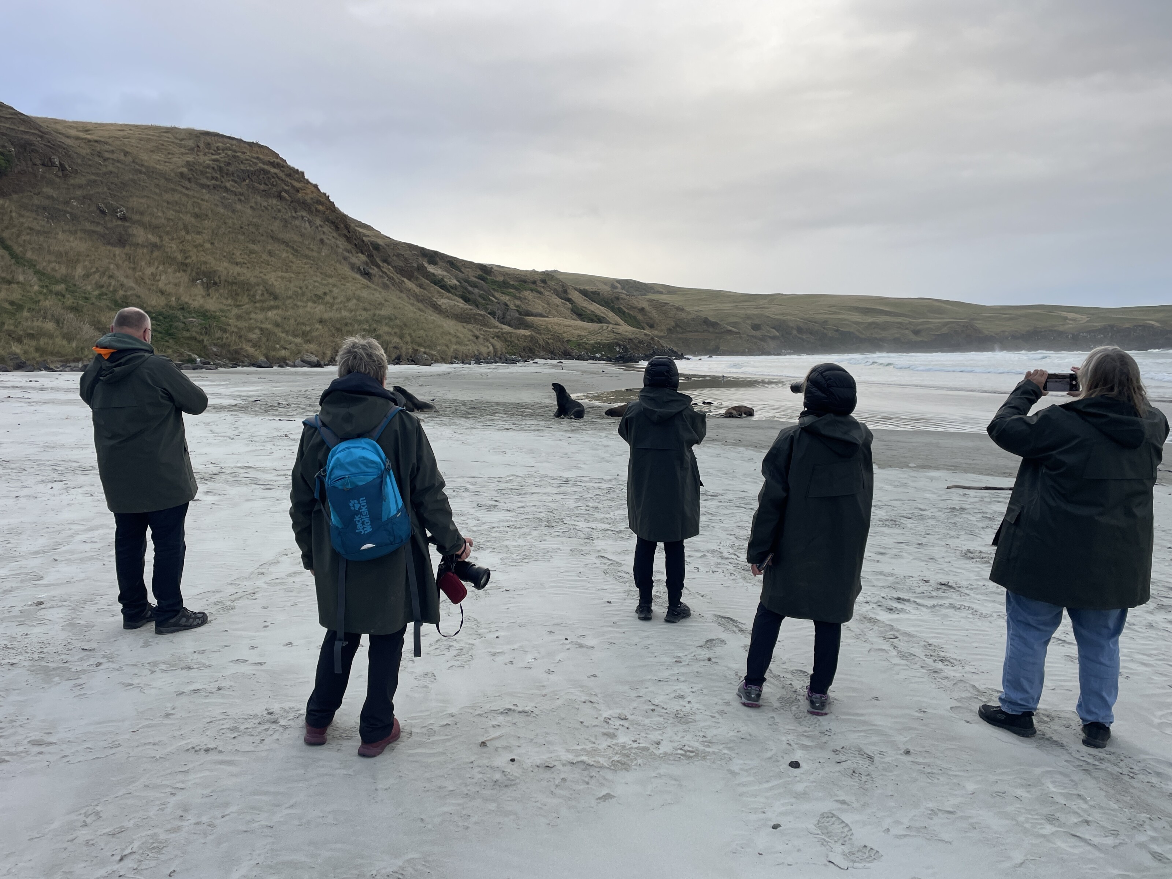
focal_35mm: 26
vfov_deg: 53.1
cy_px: 440
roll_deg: +0.3
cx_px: 586
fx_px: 880
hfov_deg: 67.3
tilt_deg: -5.5
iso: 32
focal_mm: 4.2
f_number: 1.6
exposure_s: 1/193
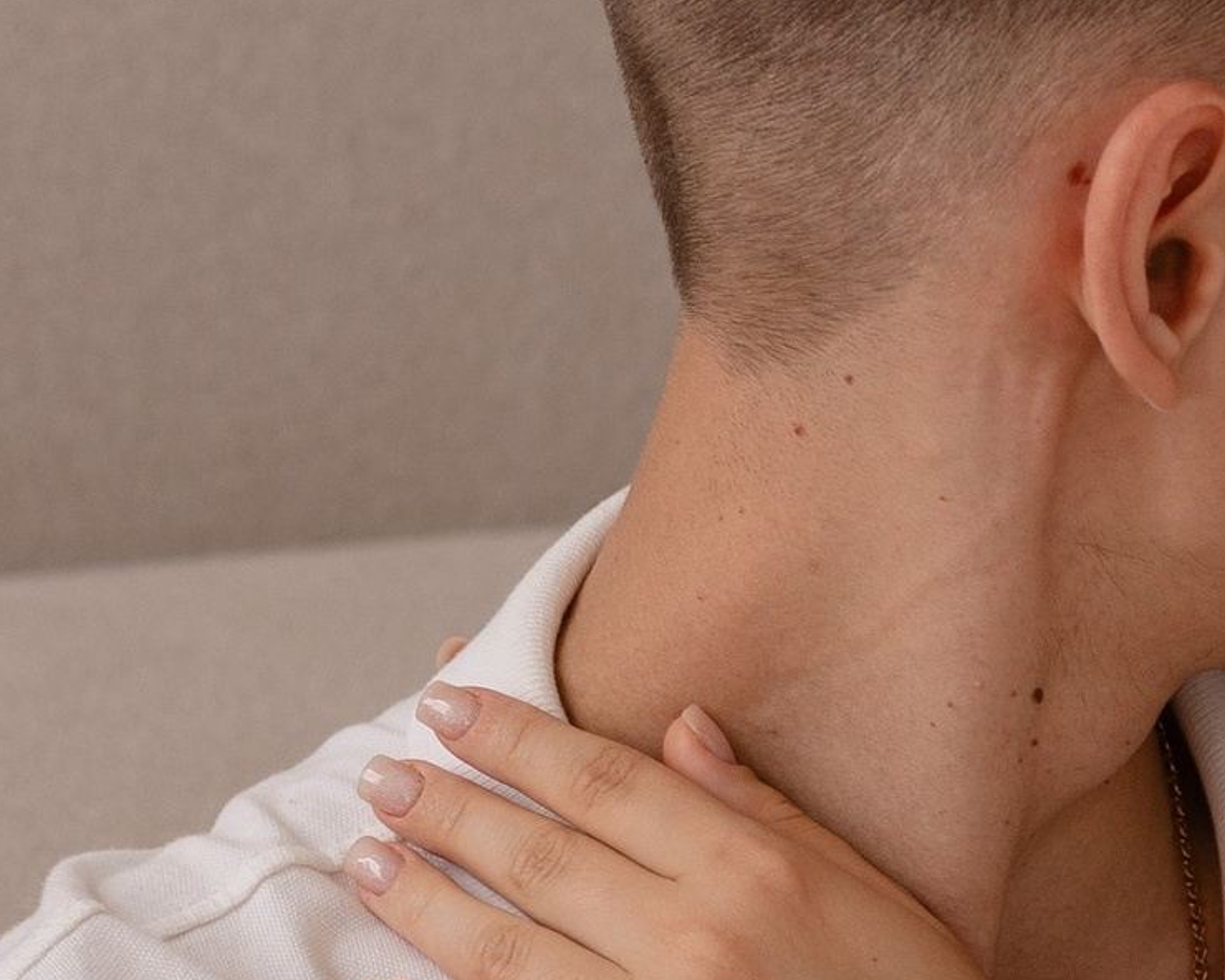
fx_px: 9716
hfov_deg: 7.1
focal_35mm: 268
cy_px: 1182
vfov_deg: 5.7
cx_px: 1672
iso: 250
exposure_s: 1/160
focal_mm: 55
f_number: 3.5
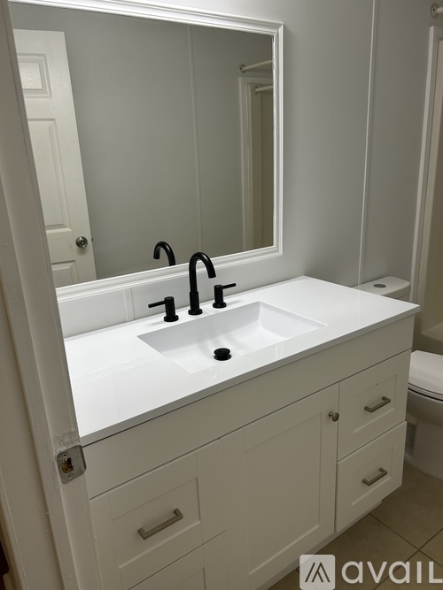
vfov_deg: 67.3
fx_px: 444
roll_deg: +1.5
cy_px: 295
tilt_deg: -15.2
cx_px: 222
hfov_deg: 53.0
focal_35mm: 26
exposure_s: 1/120
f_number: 1.5
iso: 40
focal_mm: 5.7
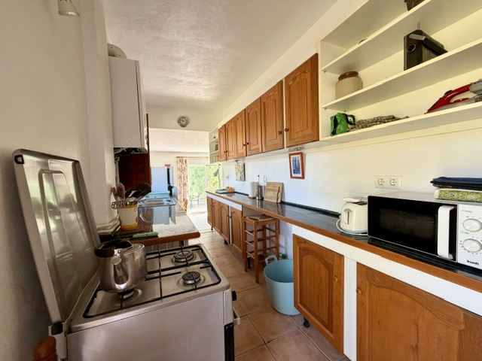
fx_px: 195
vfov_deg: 85.7
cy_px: 180
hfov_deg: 102.1
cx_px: 241
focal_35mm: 14
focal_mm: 2.22
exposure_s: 1/121
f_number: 2.2
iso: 200
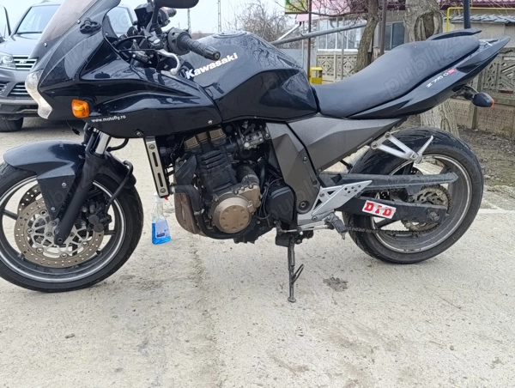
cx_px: 258
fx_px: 522
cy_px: 194
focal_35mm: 35
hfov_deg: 52.6
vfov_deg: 40.8
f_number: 1.6
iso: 64
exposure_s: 1/100
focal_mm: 6.14
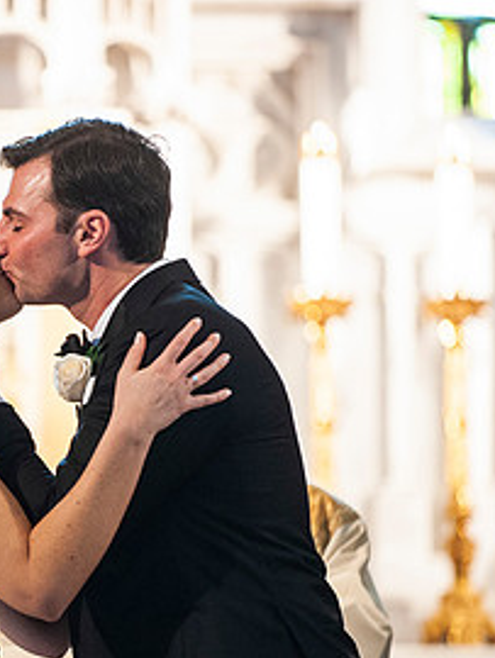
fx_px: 7101
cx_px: 8
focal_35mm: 373
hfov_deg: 4.0
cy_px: 370
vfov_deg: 5.3
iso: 1600
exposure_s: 1/100
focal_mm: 180
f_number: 2.8
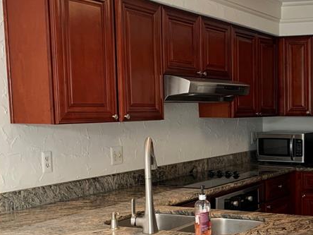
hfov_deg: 29.9
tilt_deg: -6.9
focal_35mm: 60
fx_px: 543
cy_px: 169
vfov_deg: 24.2
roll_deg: -0.4
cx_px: 318
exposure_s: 1/60
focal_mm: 4.25
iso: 200
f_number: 1.8
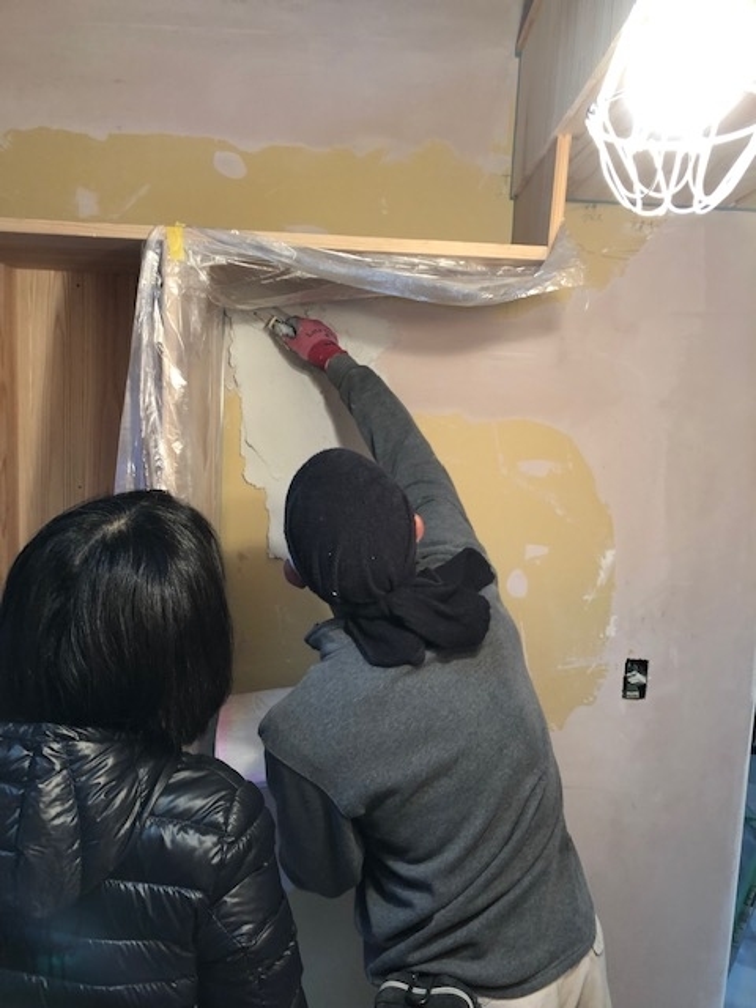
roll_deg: -3.6
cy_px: 504
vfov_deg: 63.4
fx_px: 815
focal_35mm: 28
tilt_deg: -5.2
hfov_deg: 49.7
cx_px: 378
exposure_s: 1/17
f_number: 1.8
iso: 40
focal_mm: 4
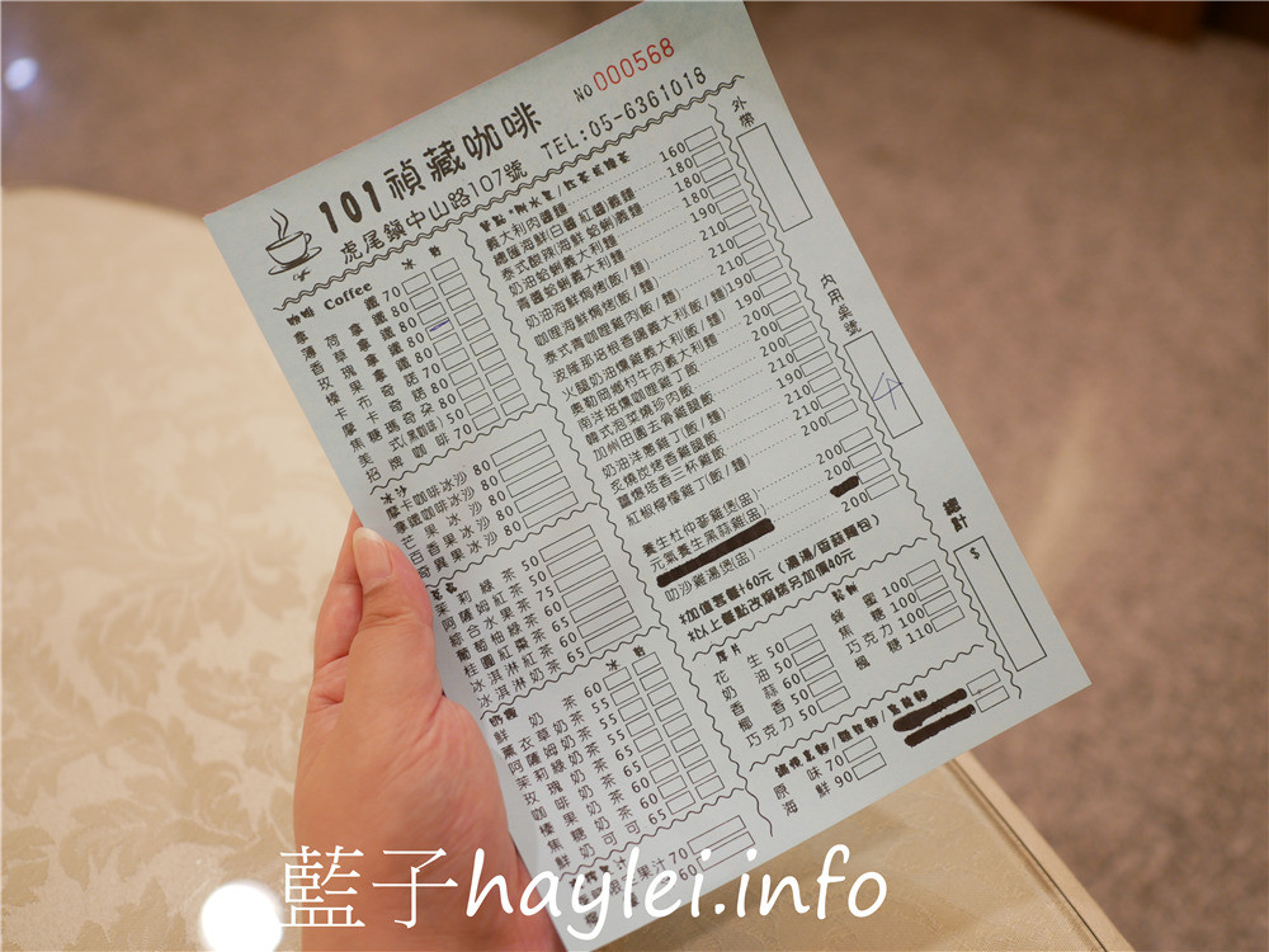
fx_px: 1100
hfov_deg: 60.0
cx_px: 634
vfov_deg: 46.8
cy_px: 476
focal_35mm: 30
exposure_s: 1/60
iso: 250
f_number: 1.7
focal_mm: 15
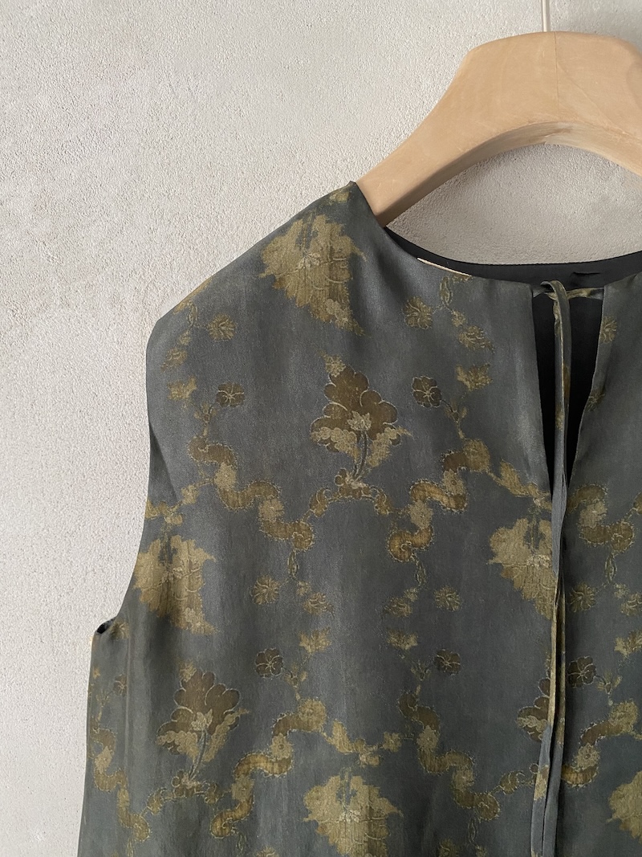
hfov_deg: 53.1
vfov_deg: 67.3
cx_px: 321
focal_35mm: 26
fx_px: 643
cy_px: 428
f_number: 1.8
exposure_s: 1/71
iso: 125
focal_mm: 4.25
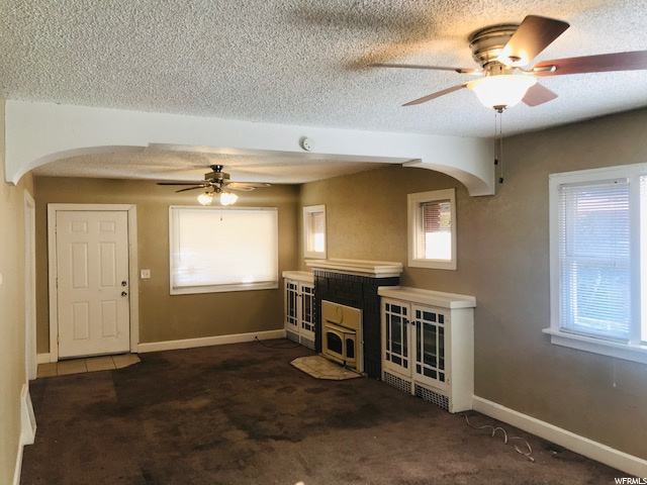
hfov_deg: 63.4
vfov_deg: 49.7
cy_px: 242
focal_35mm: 28
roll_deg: +1.5
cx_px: 324
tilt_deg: -0.4
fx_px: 523
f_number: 1.8
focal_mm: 3.99
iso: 20
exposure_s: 1/60
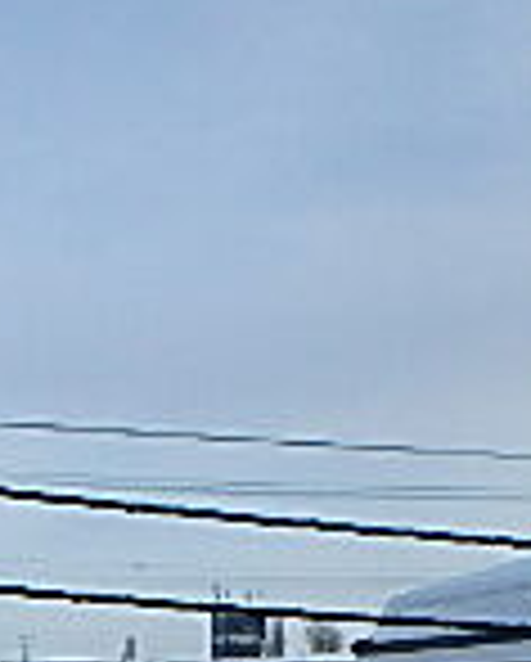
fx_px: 1745
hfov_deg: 17.2
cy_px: 1022
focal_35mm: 89
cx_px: 162
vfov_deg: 18.7
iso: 125
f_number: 3.5
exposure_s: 1/1000
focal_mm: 3.7
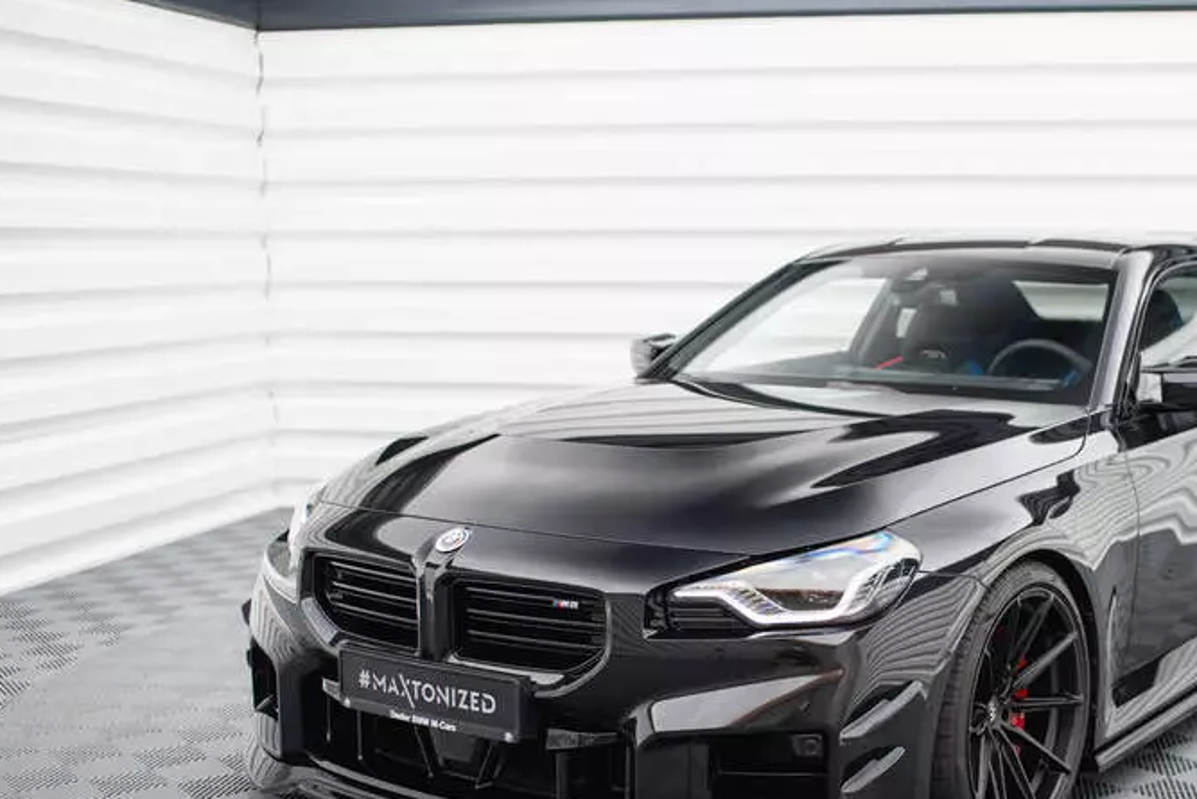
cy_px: 541
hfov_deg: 37.1
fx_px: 1763
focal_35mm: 53
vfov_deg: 25.4
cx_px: 793
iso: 500
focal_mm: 35
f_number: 2.5
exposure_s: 1/125
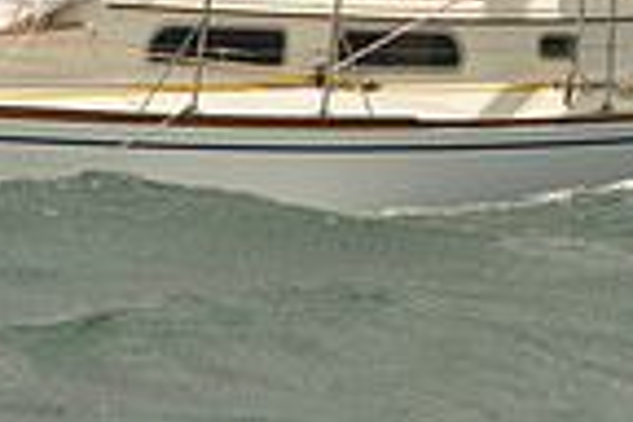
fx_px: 6365
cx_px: 488
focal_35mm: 362
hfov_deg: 5.7
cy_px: -306
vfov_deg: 3.8
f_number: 6.3
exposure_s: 1/800
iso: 400
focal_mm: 90
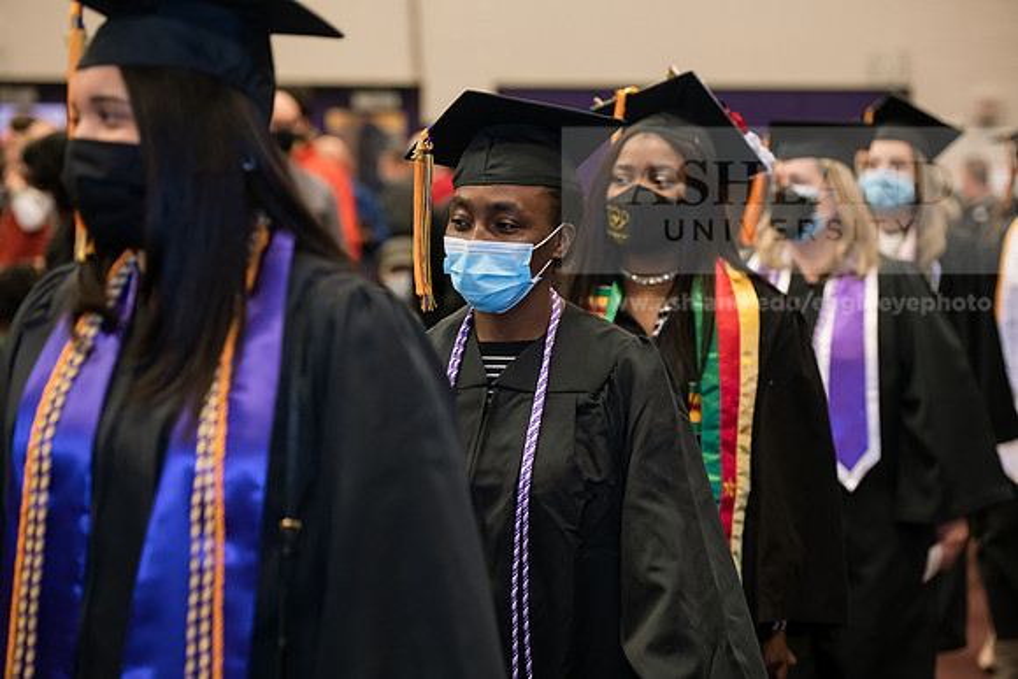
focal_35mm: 102
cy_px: 340
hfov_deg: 20.0
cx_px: 509
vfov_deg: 13.4
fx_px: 2885
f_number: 3.5
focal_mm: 102
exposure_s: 1/200
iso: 1600
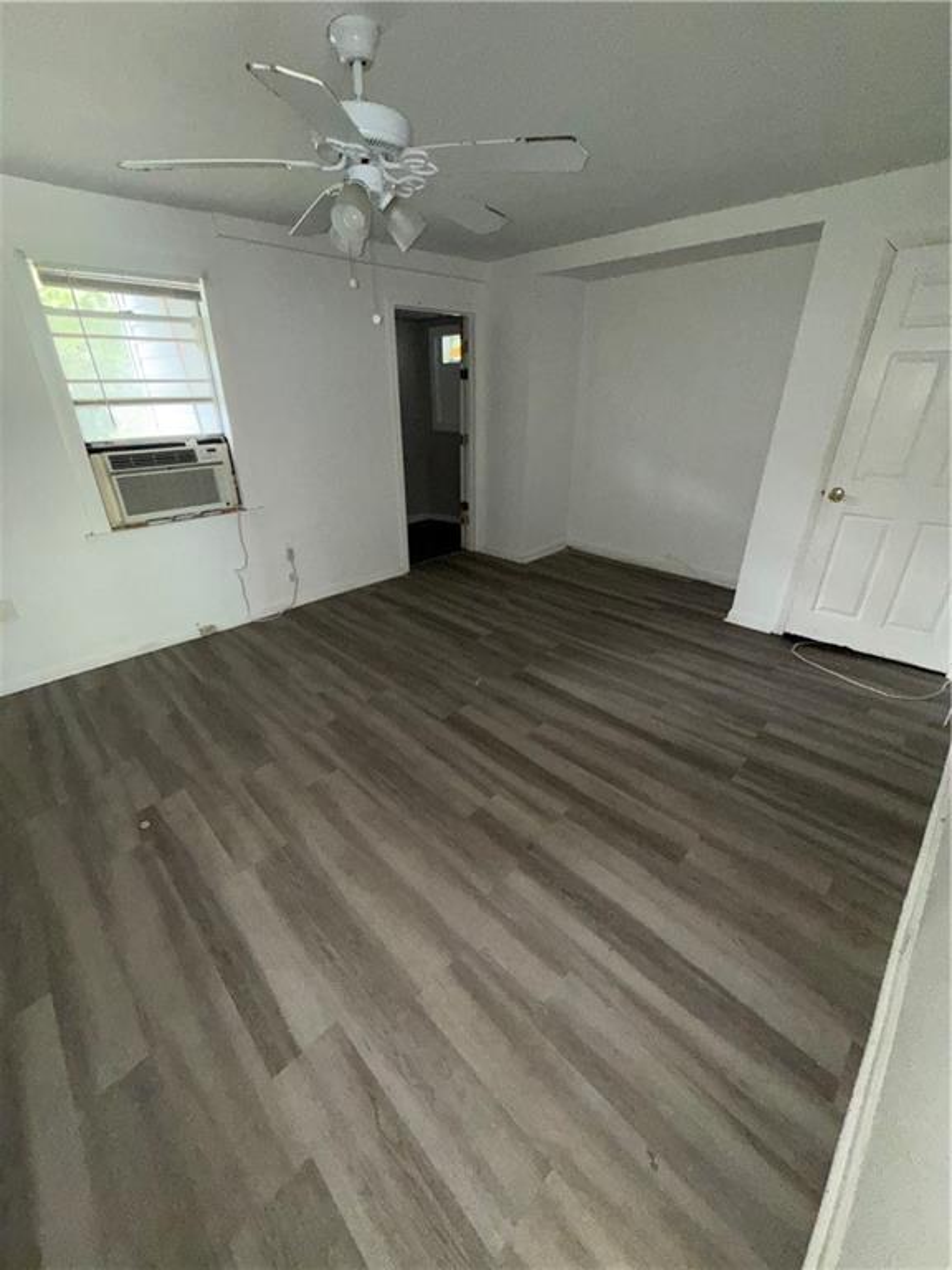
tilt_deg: -26.3
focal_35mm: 14
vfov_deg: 102.1
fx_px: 513
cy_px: 635
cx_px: 476
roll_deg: +0.1
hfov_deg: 85.7
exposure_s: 1/60
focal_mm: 2.22
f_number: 2.2
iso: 500
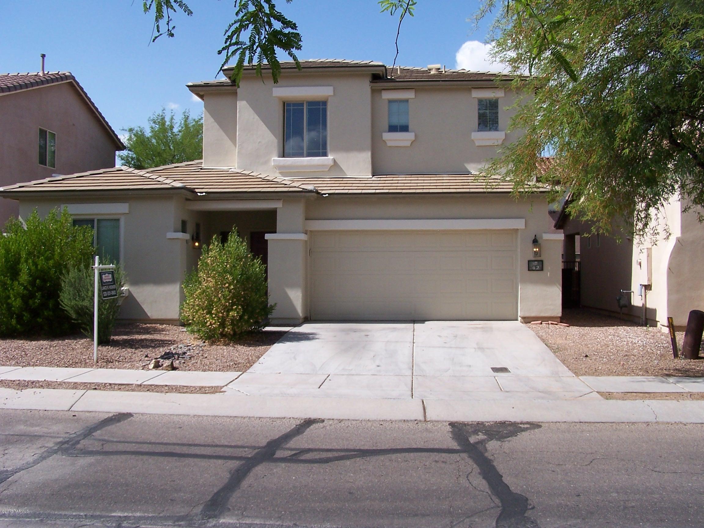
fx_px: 773
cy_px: 264
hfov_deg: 49.0
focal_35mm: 38
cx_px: 352
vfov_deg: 37.7
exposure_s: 1/350
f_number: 5.6
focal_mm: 6.3
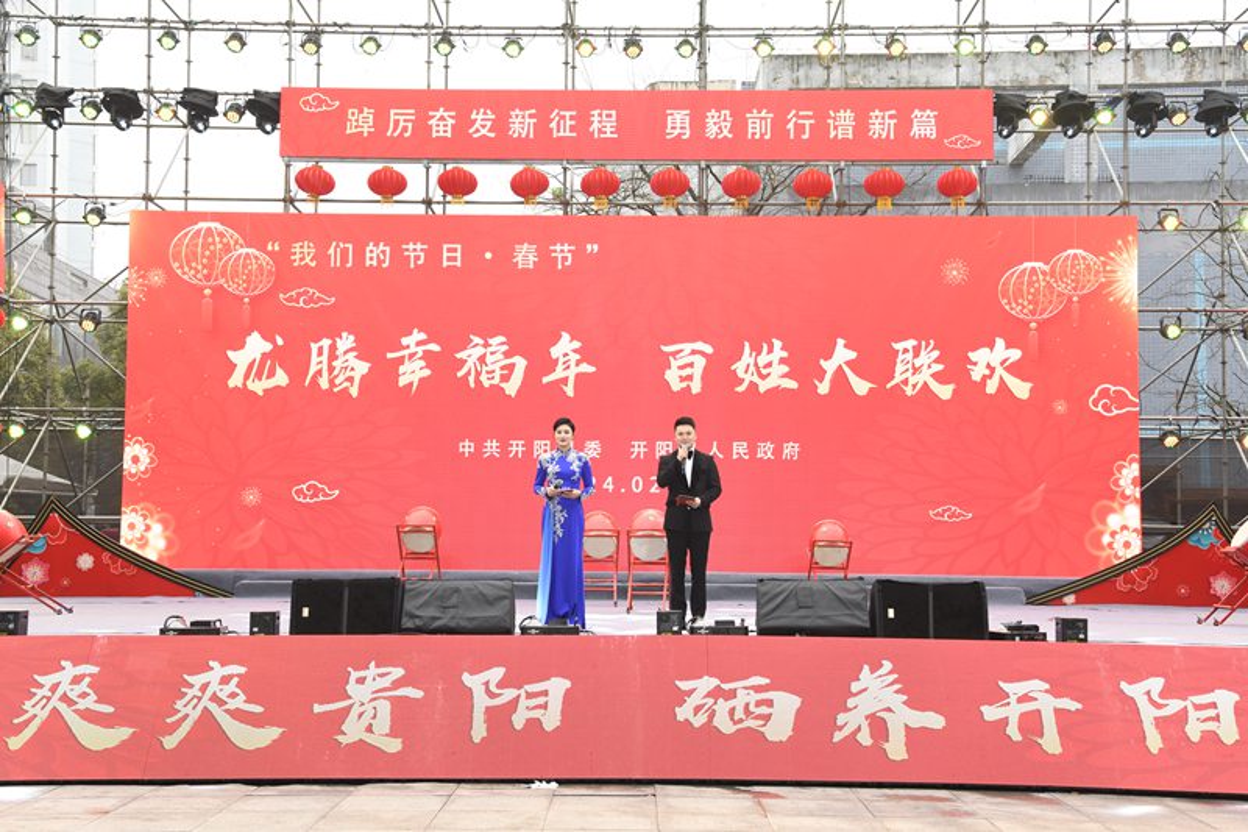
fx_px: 1733
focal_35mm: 50
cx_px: 624
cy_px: 416
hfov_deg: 39.6
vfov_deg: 27.0
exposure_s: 1/100
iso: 800
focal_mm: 50
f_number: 10
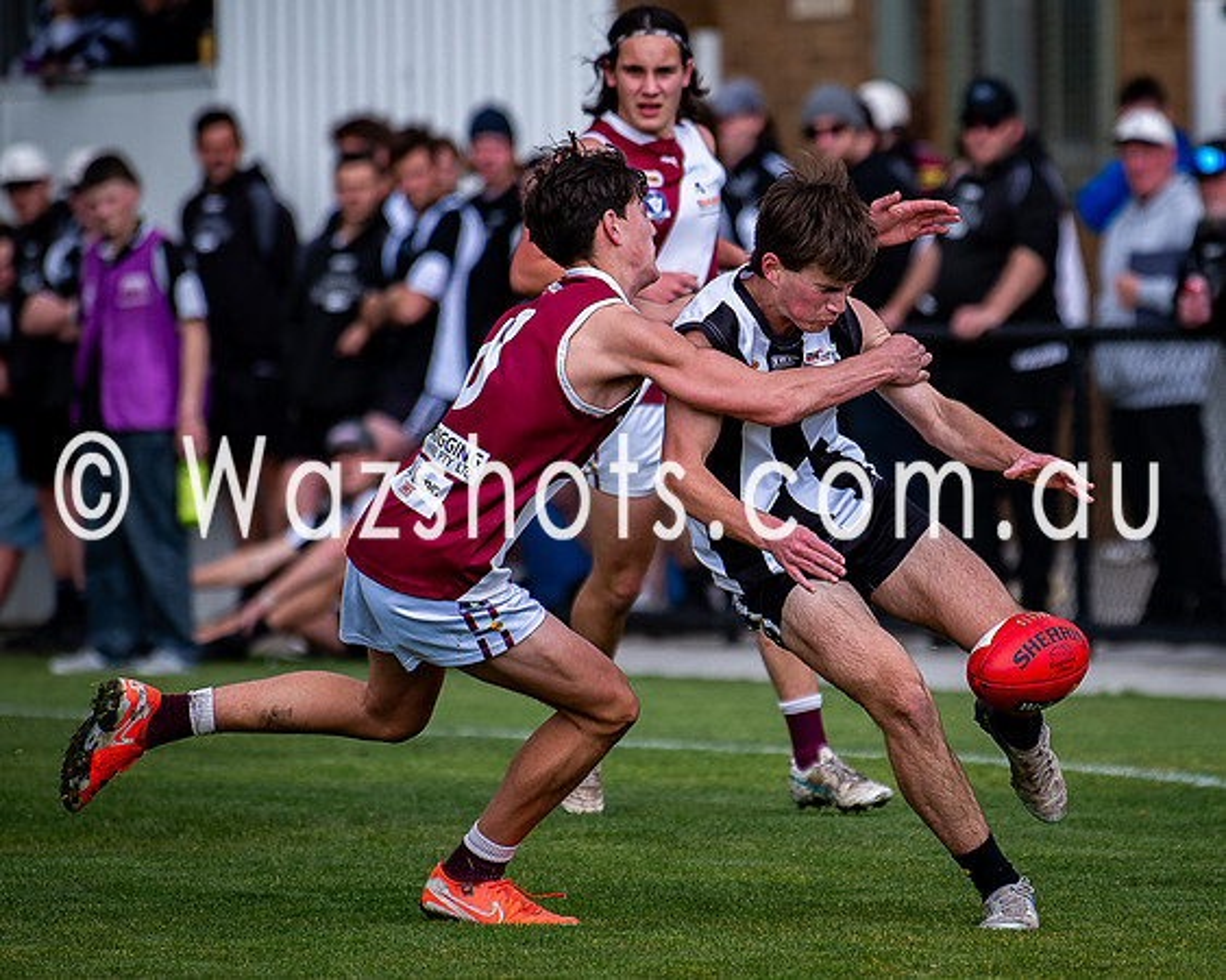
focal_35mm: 490
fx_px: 17763
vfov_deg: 3.2
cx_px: 956
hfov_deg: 4.0
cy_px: 521
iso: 140
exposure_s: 1/2000
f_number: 2.8
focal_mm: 200
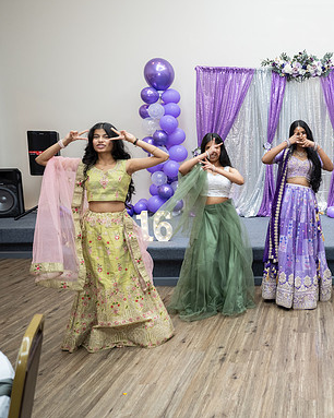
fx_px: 458
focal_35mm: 37
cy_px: 208
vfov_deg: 49.1
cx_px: 315
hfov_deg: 36.9
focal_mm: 26
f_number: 3.5
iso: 1000
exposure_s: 1/160
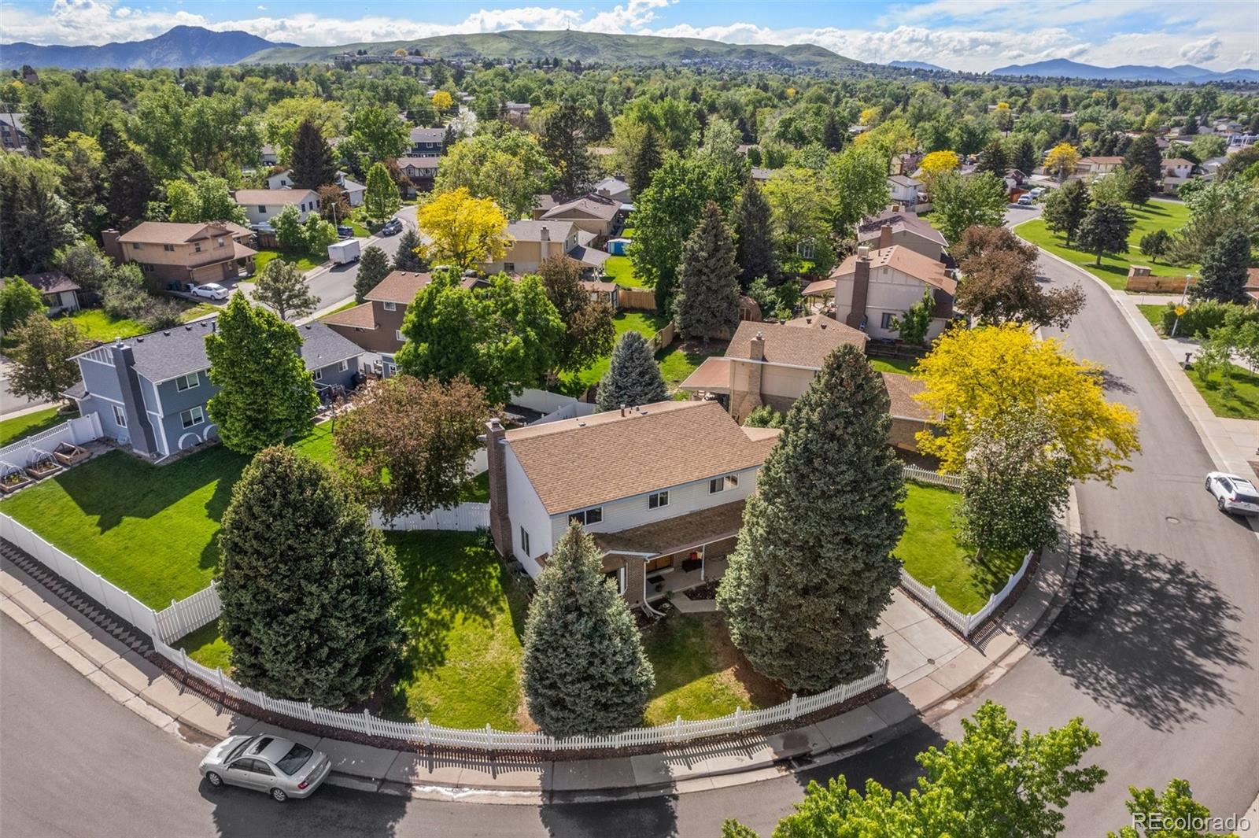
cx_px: 630
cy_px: 419
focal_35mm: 22
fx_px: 769
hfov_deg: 78.6
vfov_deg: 57.2
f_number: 2.8
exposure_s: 1/320
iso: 100
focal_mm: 8.38
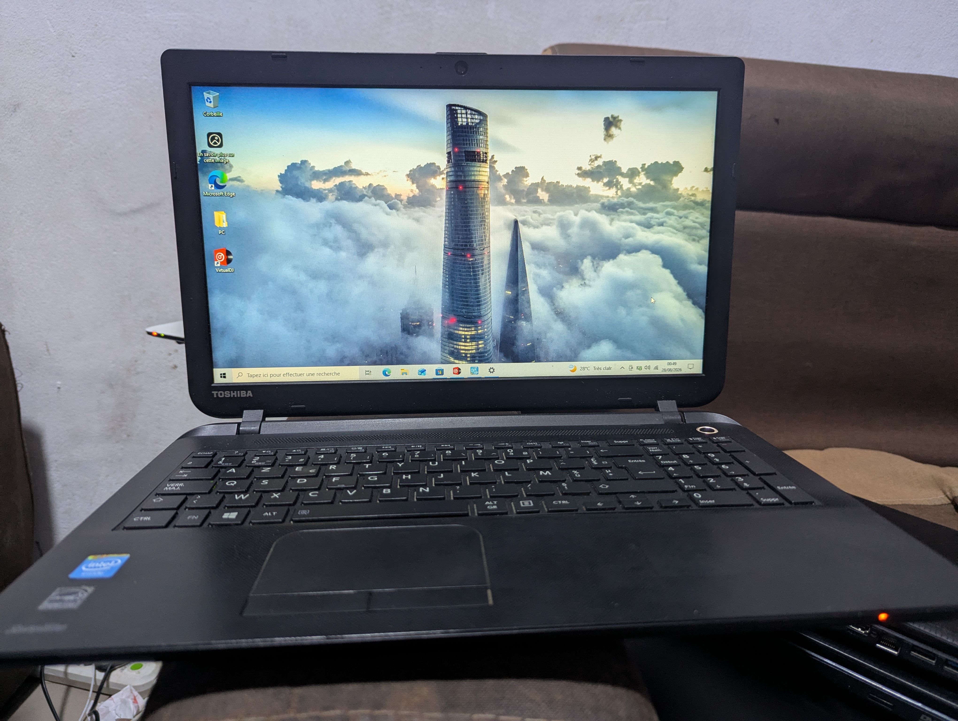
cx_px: 479
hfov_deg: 71.5
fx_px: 665
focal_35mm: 24
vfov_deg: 56.9
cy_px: 360
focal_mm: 6.81
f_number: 1.85
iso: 270
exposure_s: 1/25
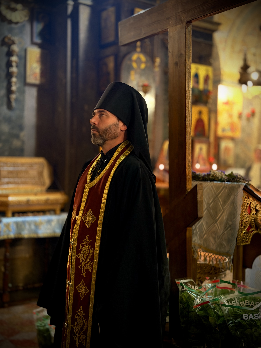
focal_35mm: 48
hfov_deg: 30.3
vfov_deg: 39.7
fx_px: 483
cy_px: 174
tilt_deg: -1.9
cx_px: 130
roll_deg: -2.2
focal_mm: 6.76
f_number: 1.78
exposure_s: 1/20
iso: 640
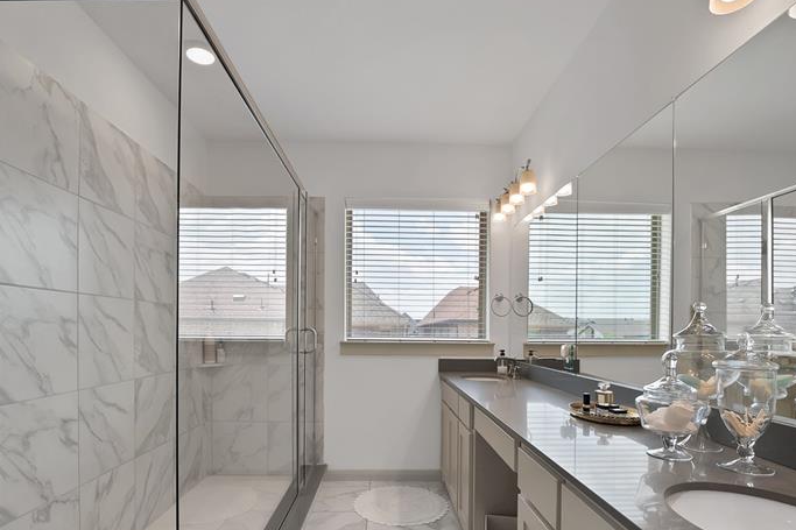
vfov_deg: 66.3
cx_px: 392
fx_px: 398
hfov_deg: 90.0
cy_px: 331
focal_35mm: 18
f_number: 9
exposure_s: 1/60
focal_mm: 12
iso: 640
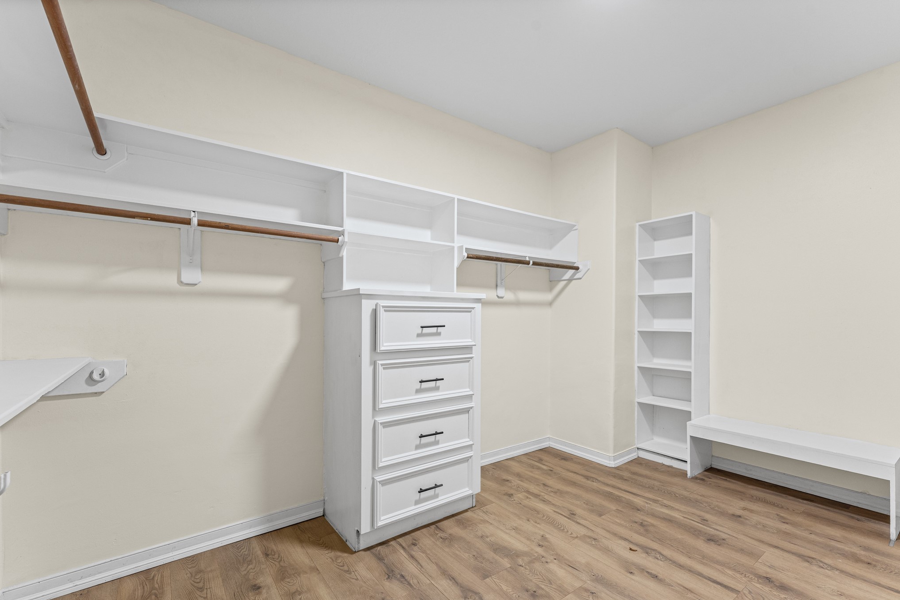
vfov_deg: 77.2
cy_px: 319
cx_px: 432
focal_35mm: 15
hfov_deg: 100.3
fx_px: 375
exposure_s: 1/4
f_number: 8
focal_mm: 14
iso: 800
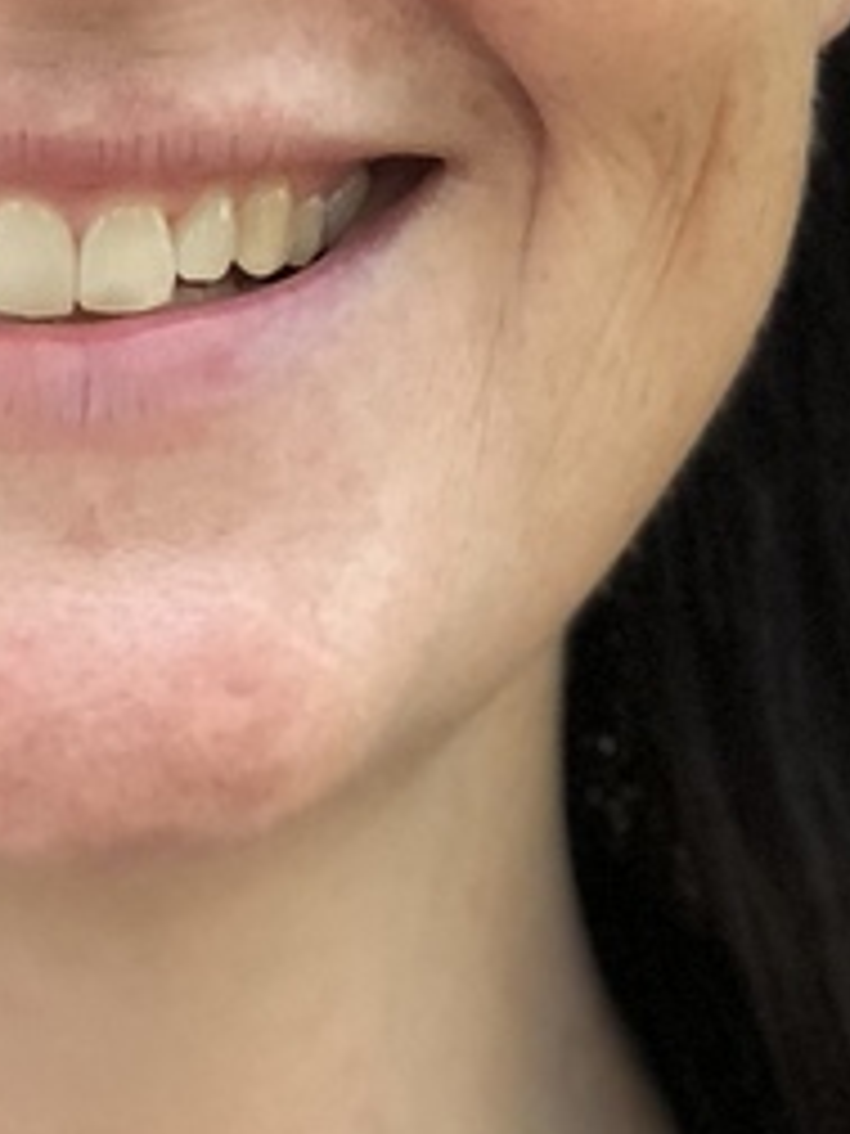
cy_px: 439
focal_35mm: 309
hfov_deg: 4.8
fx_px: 10117
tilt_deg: -6.0
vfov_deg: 6.4
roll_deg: -0.5
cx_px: 81
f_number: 2.8
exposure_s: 1/50
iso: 80
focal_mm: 6.6
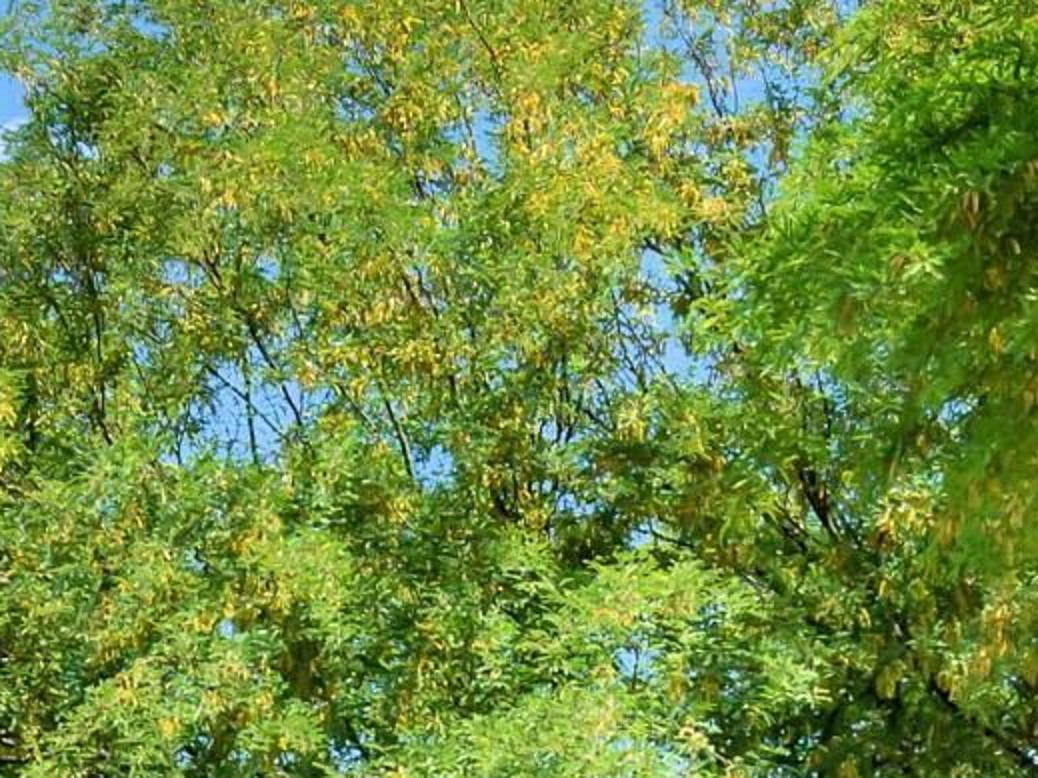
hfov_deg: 13.9
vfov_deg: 10.0
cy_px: 1264
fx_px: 4250
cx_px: 304
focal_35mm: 142
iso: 200
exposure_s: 1/320
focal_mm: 17
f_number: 9
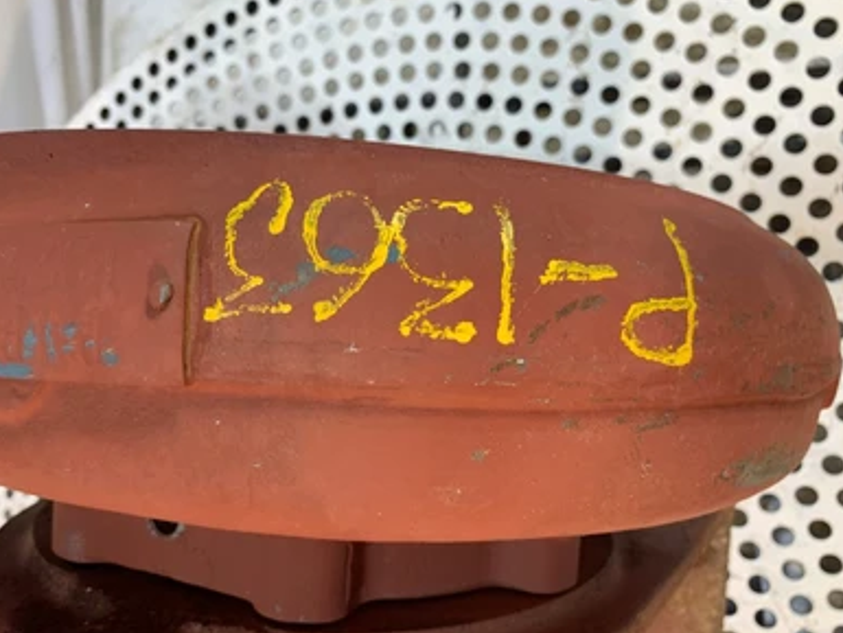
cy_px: 315
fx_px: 658
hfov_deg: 65.3
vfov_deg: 51.4
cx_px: 418
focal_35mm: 27
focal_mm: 4.25
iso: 40
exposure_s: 1/120
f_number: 1.8
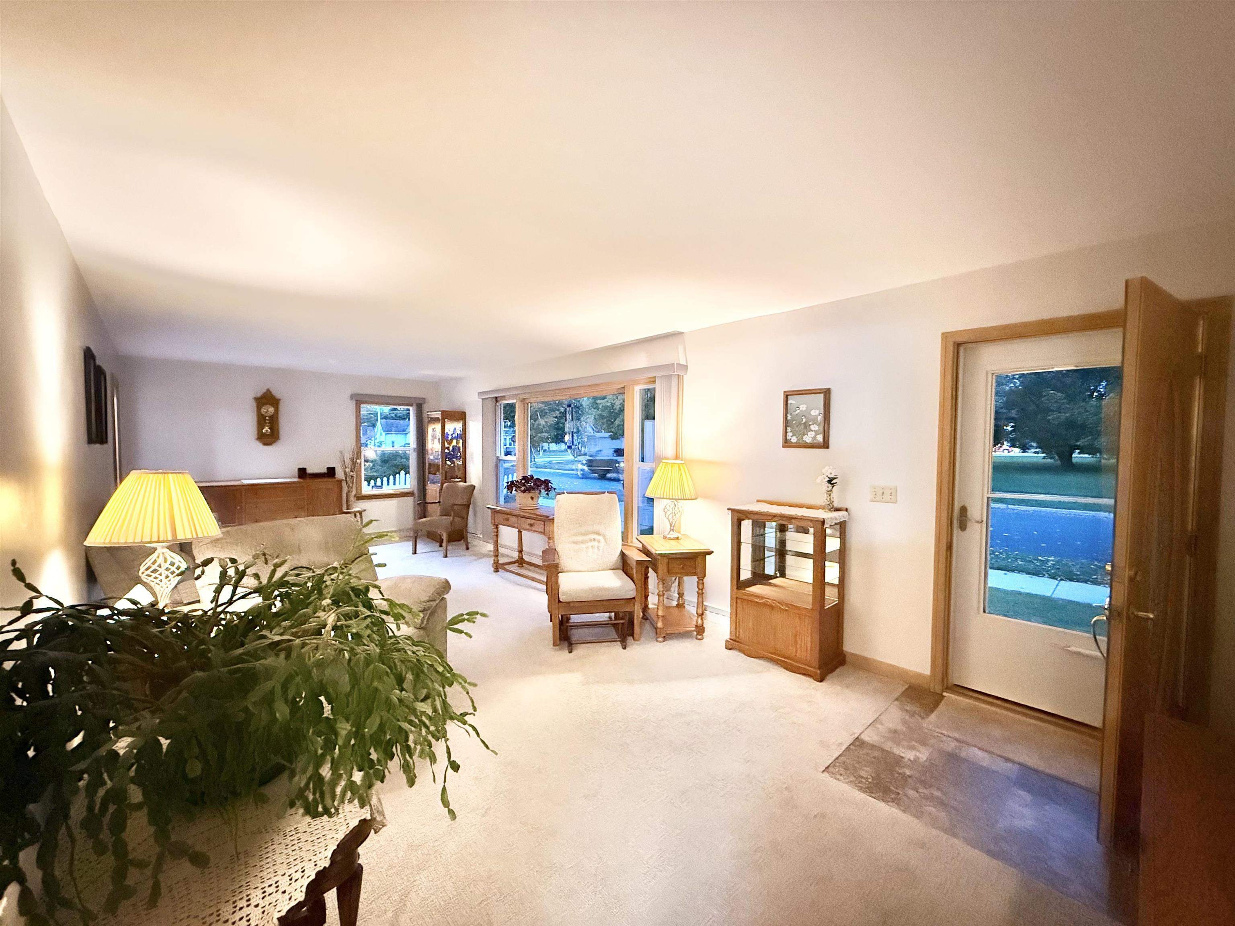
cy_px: 463
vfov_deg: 85.7
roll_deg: -0.7
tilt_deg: -1.5
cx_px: 618
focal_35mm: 14
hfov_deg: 102.1
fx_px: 499
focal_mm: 2.22
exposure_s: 1/60
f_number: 2.2
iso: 1250
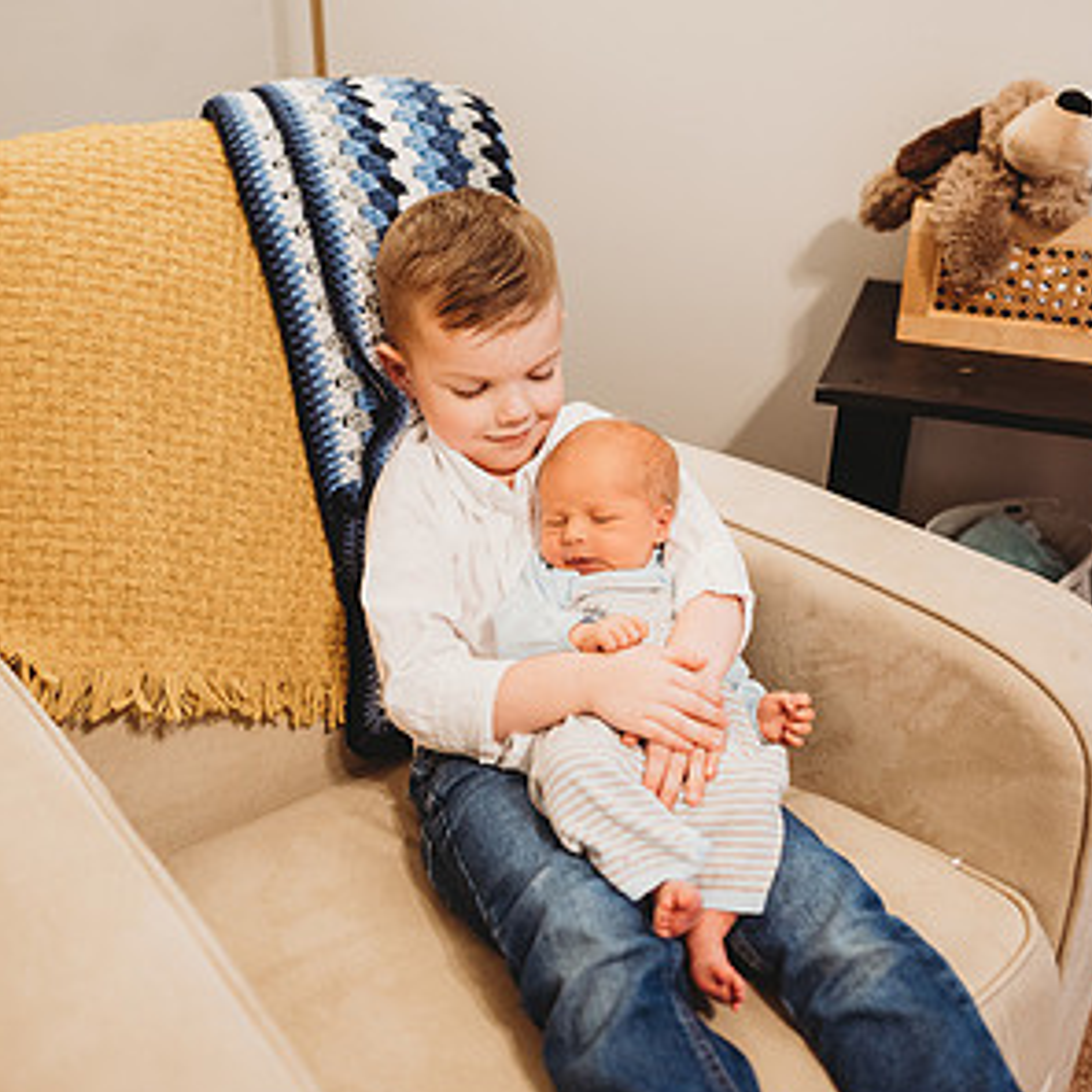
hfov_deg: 52.5
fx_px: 1106
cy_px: 439
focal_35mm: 31
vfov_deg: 52.2
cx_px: 550
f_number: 2.2
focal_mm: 24
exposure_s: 1/160
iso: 1250
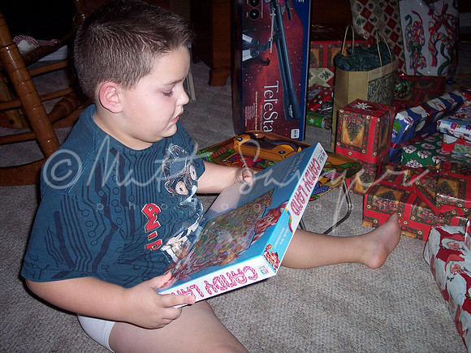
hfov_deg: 47.9
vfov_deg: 36.8
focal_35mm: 39
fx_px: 531
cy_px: 176
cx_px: 236
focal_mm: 8
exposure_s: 1/60
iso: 100
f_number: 2.8
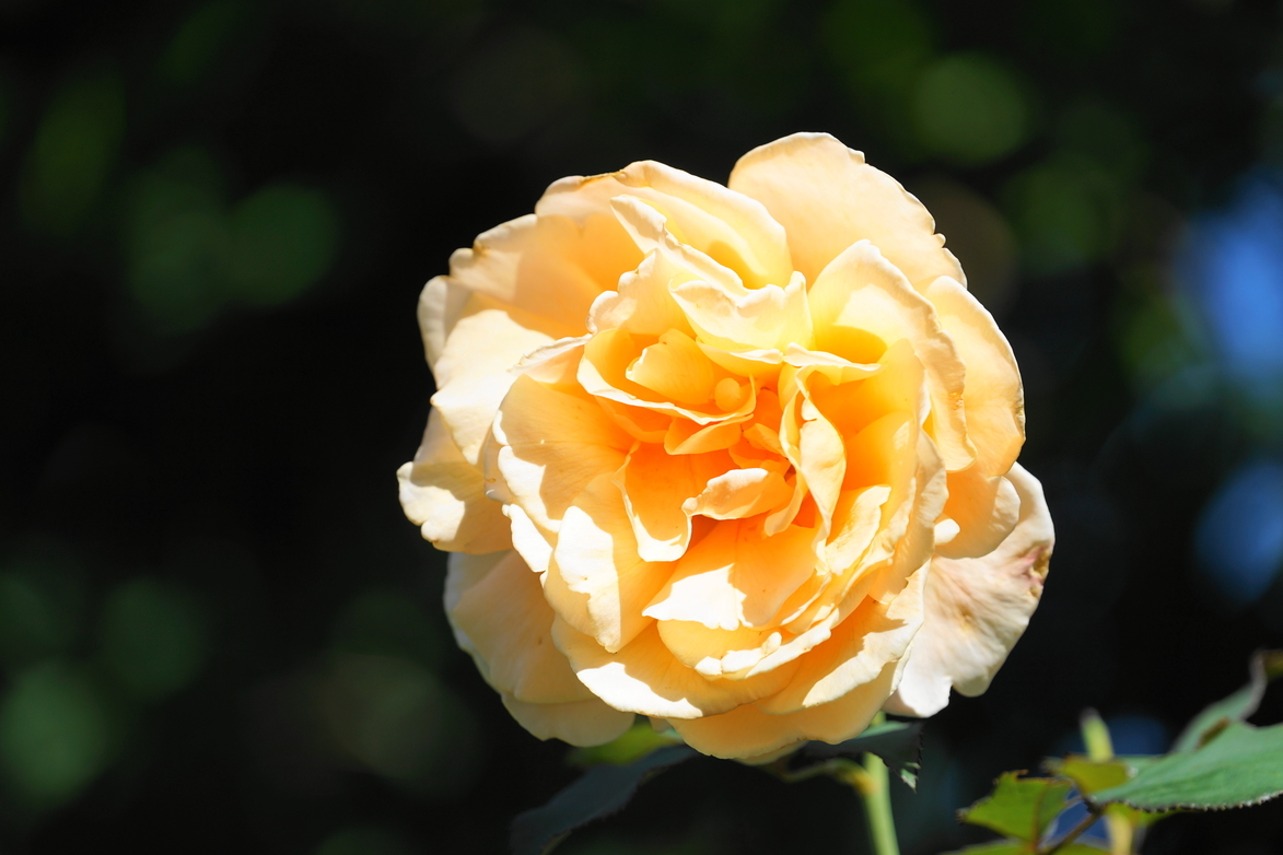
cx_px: 640
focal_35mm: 307
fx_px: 10940
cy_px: 422
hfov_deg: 6.7
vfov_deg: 4.5
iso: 100
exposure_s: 1/400
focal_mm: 300
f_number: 5.6
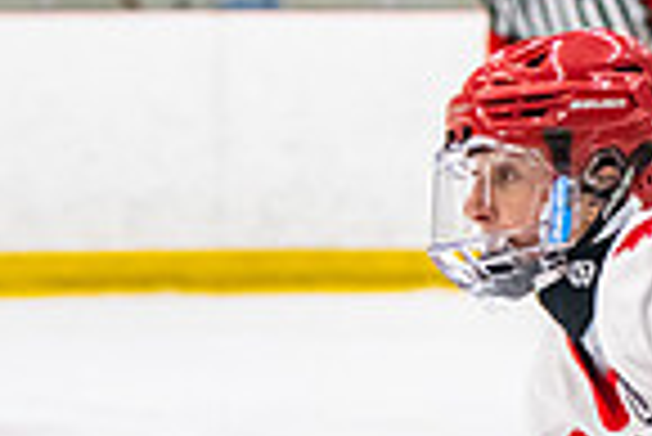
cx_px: 468
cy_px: 592
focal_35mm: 450
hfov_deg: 4.6
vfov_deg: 3.1
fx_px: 8158
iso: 4000
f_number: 2.8
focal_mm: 90
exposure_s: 1/800
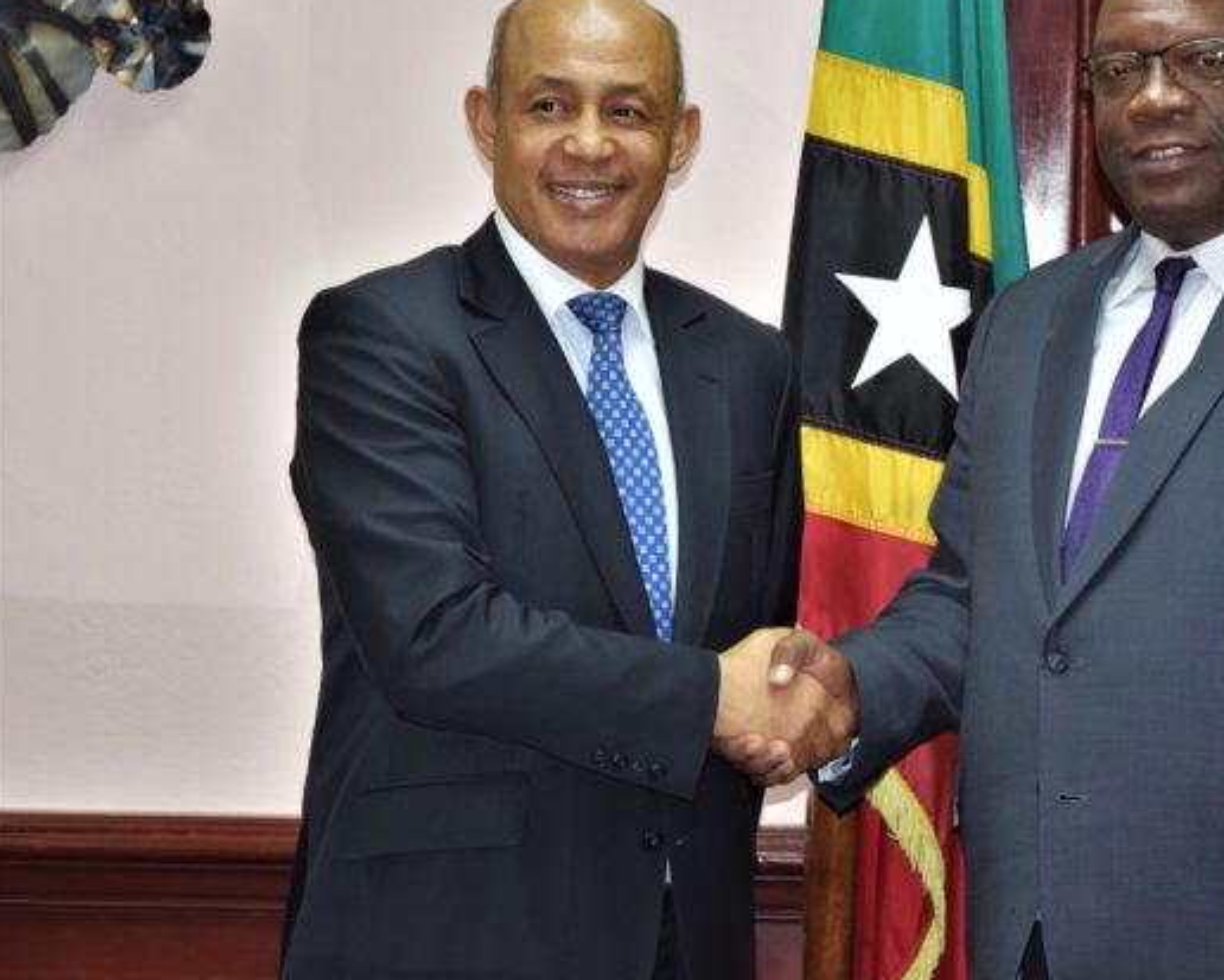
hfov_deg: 17.5
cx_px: 901
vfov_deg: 14.1
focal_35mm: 109
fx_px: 3949
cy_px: 392
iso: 1400
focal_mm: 52
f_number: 5.6
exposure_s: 1/60
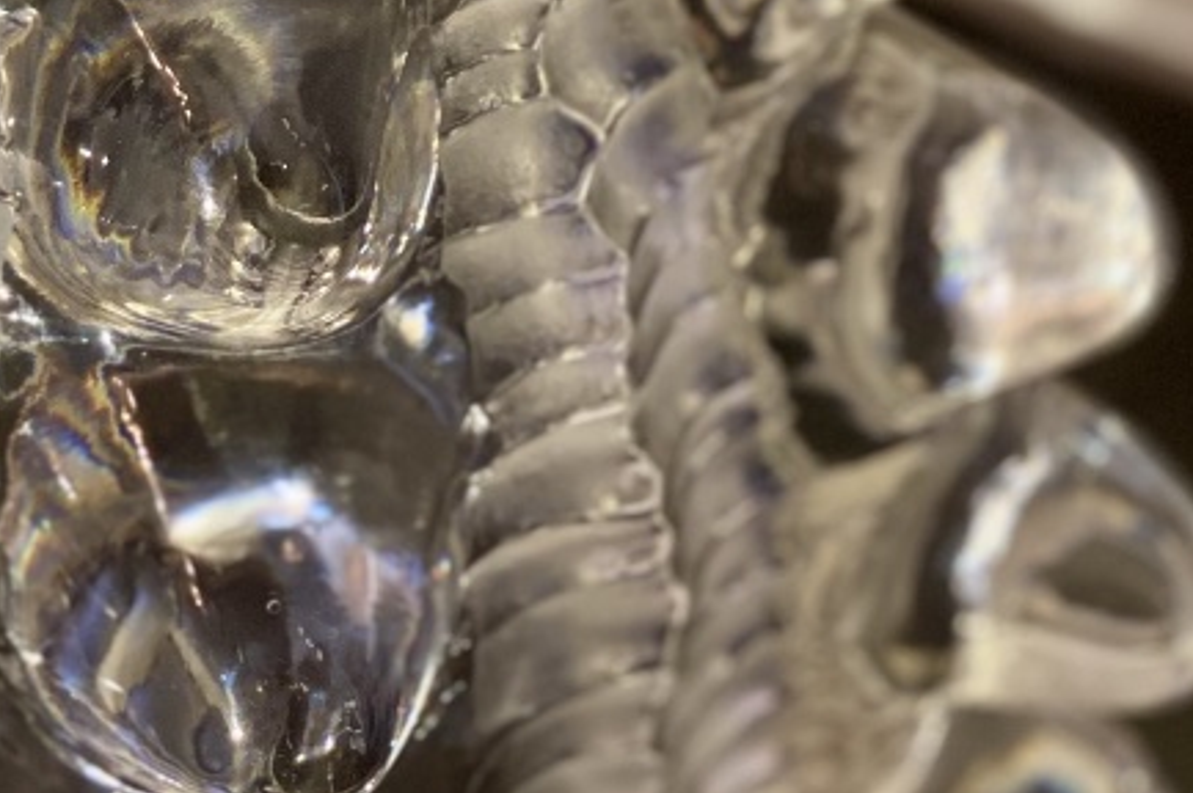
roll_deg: -1.4
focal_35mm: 150
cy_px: -8
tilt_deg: -39.3
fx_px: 4967
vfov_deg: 9.1
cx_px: 85
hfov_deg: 13.6
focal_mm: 6
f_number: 2
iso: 125
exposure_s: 1/50
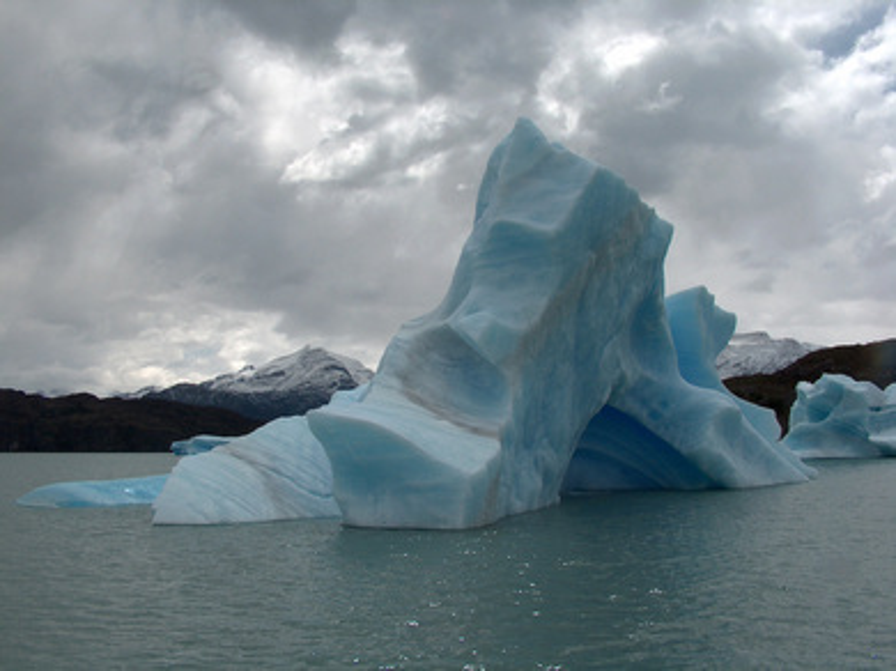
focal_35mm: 37
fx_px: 957
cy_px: 336
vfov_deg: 38.6
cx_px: 448
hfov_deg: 50.2
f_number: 11.3
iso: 100
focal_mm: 7.6
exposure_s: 1/318
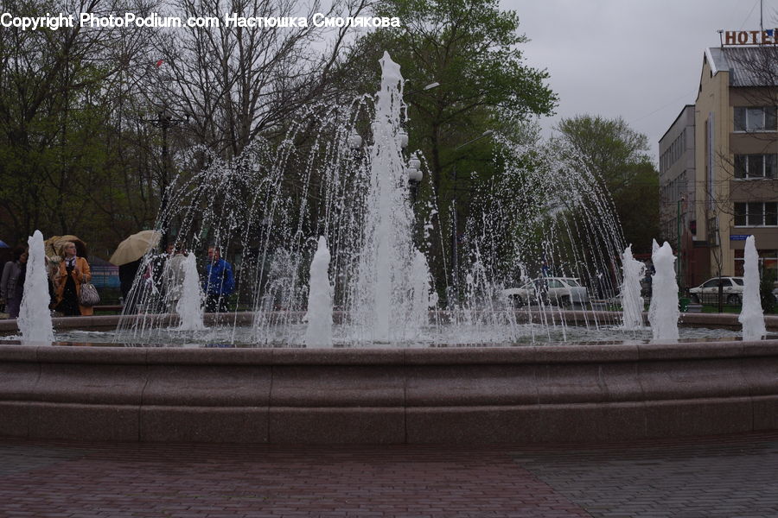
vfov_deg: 21.2
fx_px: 1383
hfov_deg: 31.4
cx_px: 389
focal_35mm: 64
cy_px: 259
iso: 200
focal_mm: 42.5
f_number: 7.1
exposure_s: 1/250
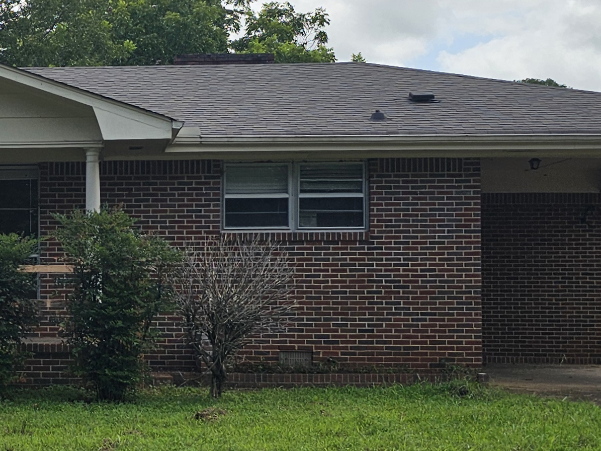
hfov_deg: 24.0
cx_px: -28
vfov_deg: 19.1
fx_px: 1337
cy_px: 252
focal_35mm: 77
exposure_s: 1/1013
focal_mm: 6.3
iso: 10
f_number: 1.7
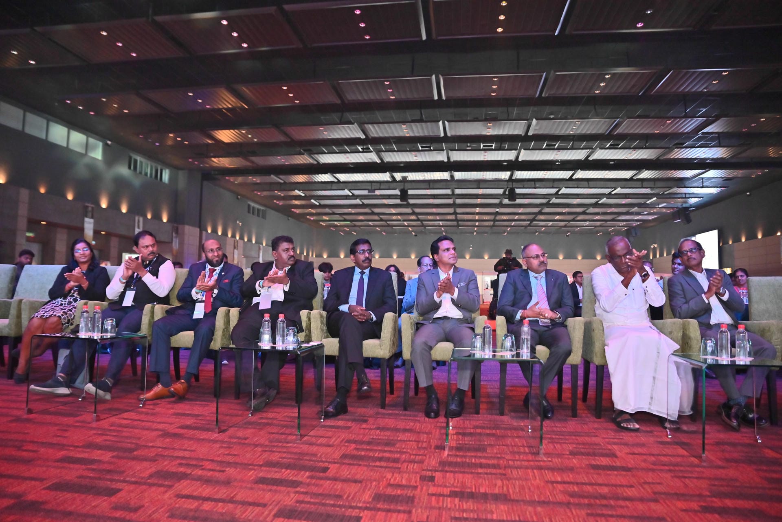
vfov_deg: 53.2
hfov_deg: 73.7
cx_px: 391
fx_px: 522
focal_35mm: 24
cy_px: 261
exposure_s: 1/200
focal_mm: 24
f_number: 3.5
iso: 1250
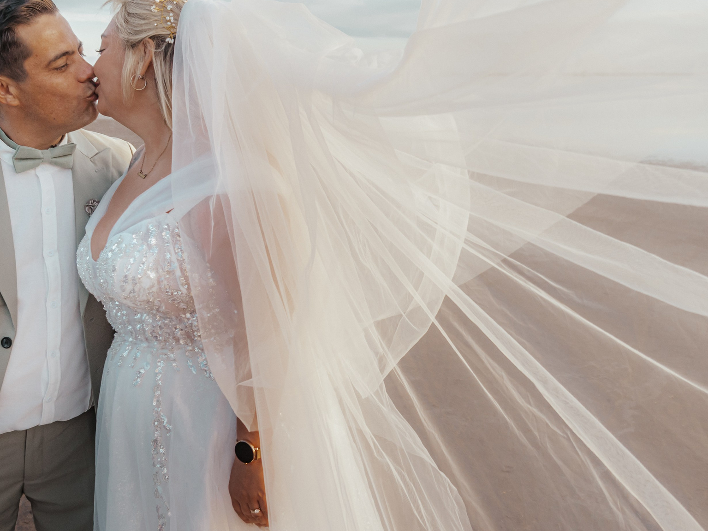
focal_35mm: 40
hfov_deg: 46.7
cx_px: 319
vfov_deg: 36.0
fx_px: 818
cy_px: 260
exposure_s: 1/320
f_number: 3.5
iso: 400
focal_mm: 16
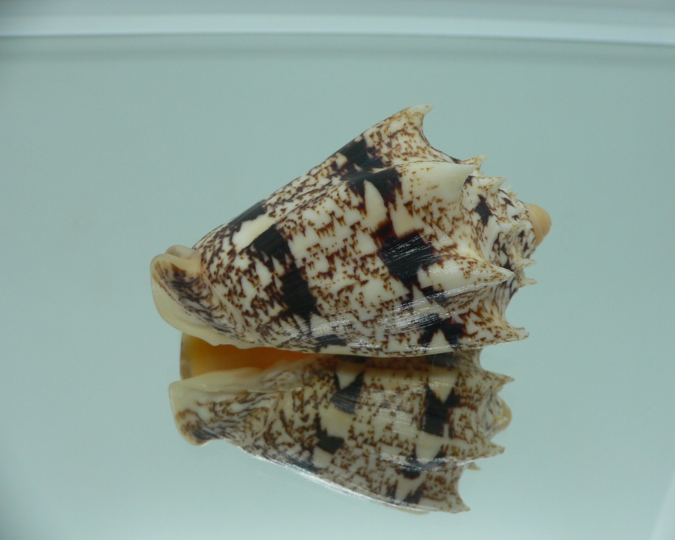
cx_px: 359
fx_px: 739
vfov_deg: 40.1
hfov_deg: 49.0
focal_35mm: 37
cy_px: 273
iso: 80
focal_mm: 4.6
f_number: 2.8
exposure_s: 1/60
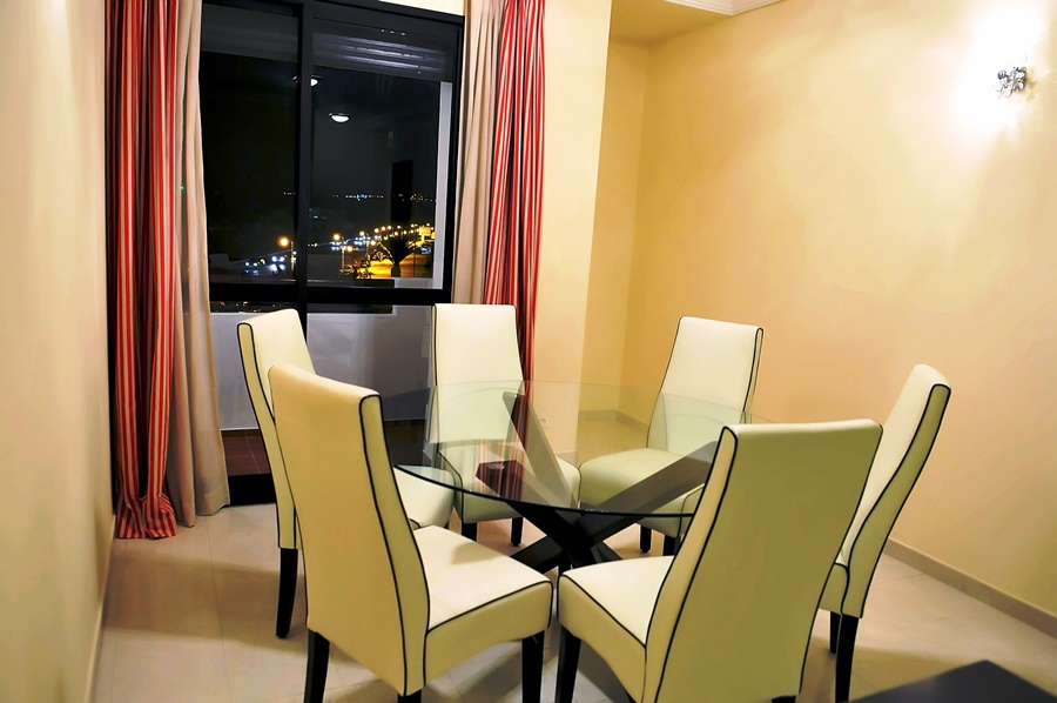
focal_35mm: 51
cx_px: 528
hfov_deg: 38.9
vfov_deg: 26.4
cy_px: 352
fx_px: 1496
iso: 1000
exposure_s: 1/20
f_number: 3.5
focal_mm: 34
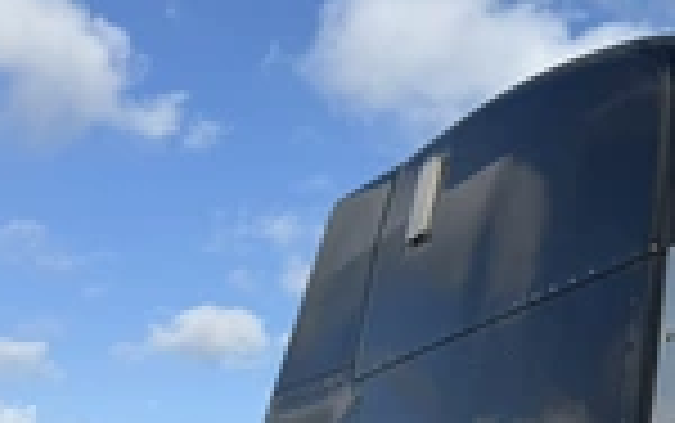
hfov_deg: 26.5
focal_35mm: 68
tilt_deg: +23.6
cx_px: 828
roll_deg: +0.7
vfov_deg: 19.2
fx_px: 1252
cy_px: 243
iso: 80
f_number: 1.78
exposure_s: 1/3759
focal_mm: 6.76
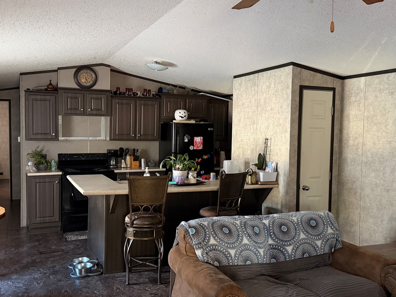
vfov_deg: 40.7
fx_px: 400
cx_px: 191
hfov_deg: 52.6
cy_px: 150
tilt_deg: -3.8
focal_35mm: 35
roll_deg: -0.6
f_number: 1.78
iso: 1000
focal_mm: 6.76
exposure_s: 1/37
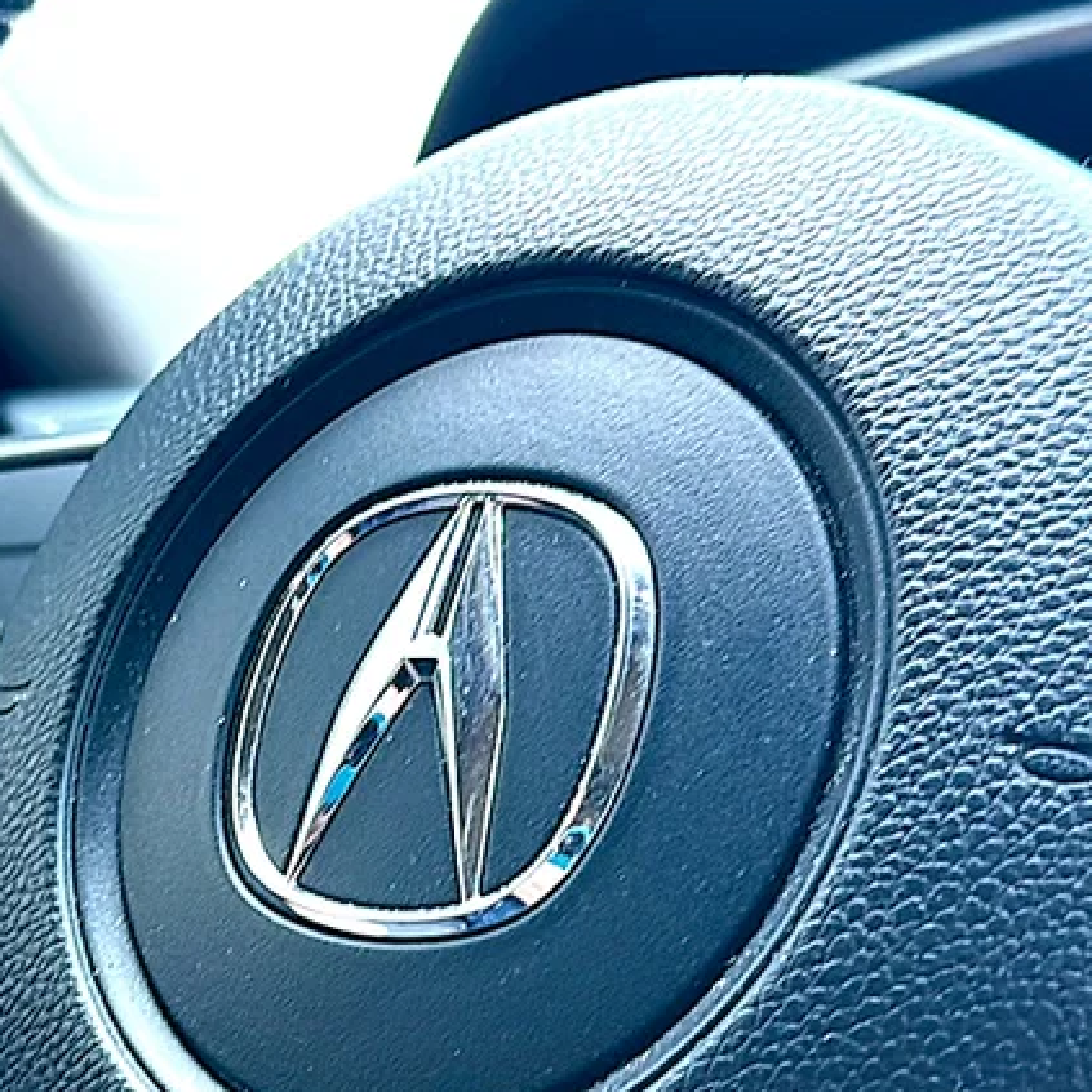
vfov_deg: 30.0
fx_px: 2034
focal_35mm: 57
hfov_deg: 29.4
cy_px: 665
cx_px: 238
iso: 80
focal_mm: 6.86
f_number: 1.78
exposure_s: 1/62
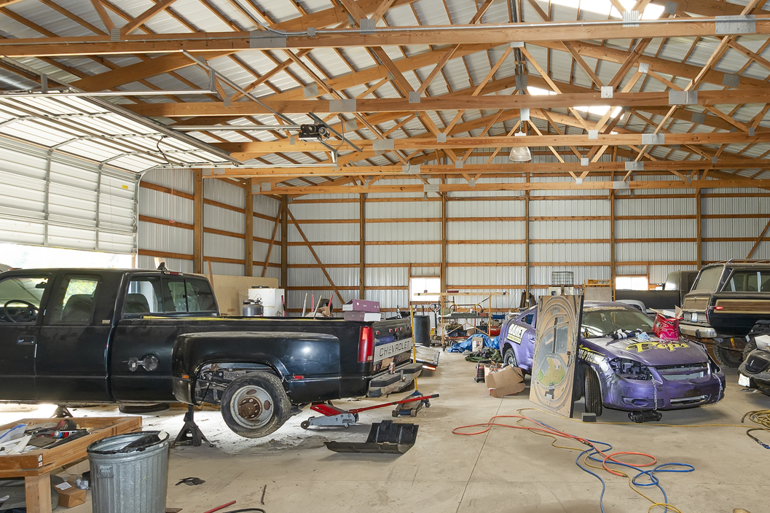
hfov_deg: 73.6
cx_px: 517
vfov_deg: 55.0
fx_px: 492
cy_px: 285
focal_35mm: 23
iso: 250
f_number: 7.1
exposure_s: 1/10
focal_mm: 10
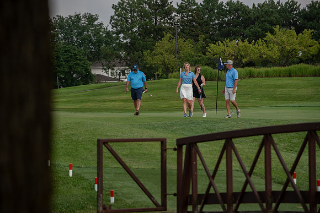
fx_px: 1778
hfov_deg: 10.3
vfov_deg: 6.9
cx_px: 160
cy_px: 106
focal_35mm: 200
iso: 250
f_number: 5
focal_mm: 200
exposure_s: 1/1600
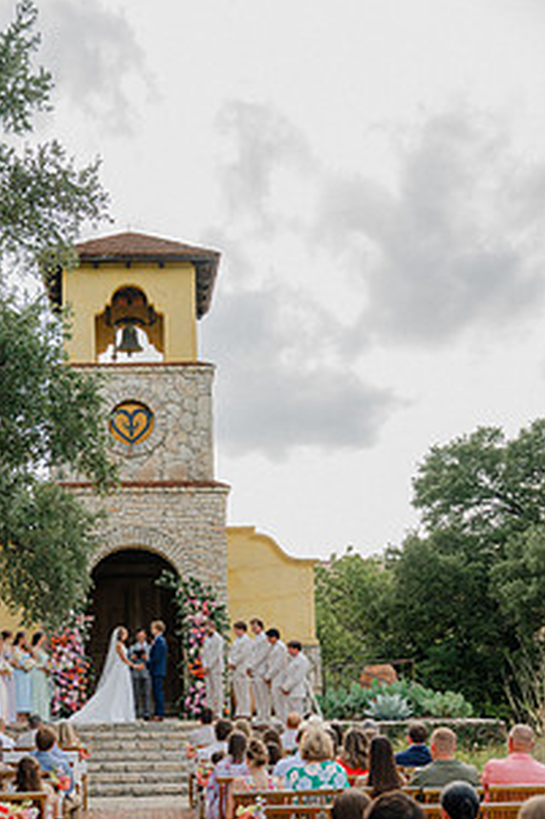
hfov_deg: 28.2
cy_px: 607
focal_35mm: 47
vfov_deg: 40.8
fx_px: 1068
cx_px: 141
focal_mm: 31.5
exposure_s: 1/800
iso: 80
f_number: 2.8
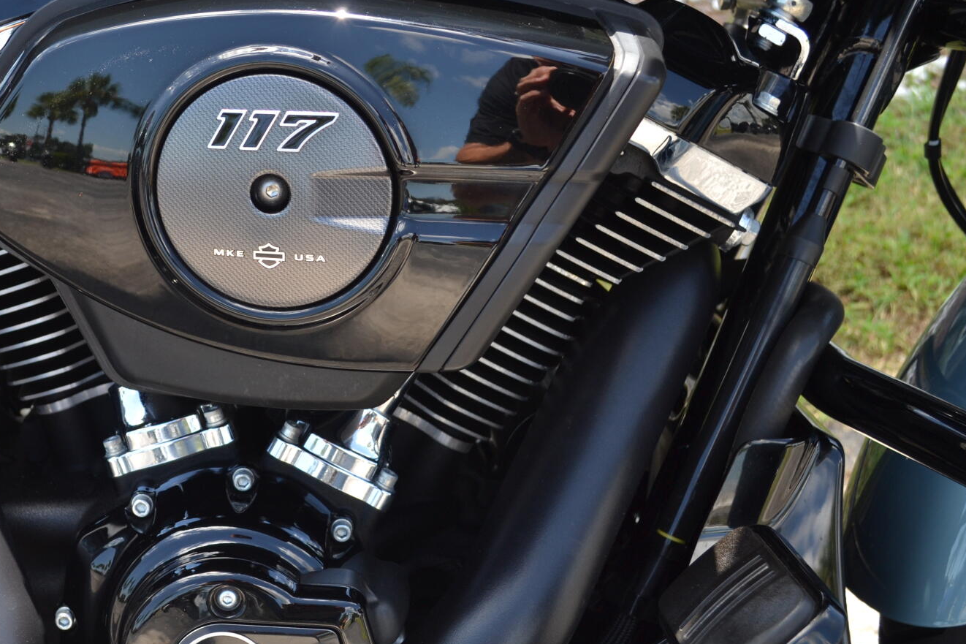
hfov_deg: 33.4
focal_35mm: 59
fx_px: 1583
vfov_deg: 23.0
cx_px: 275
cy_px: 369
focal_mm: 26
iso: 140
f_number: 5.6
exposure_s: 1/125
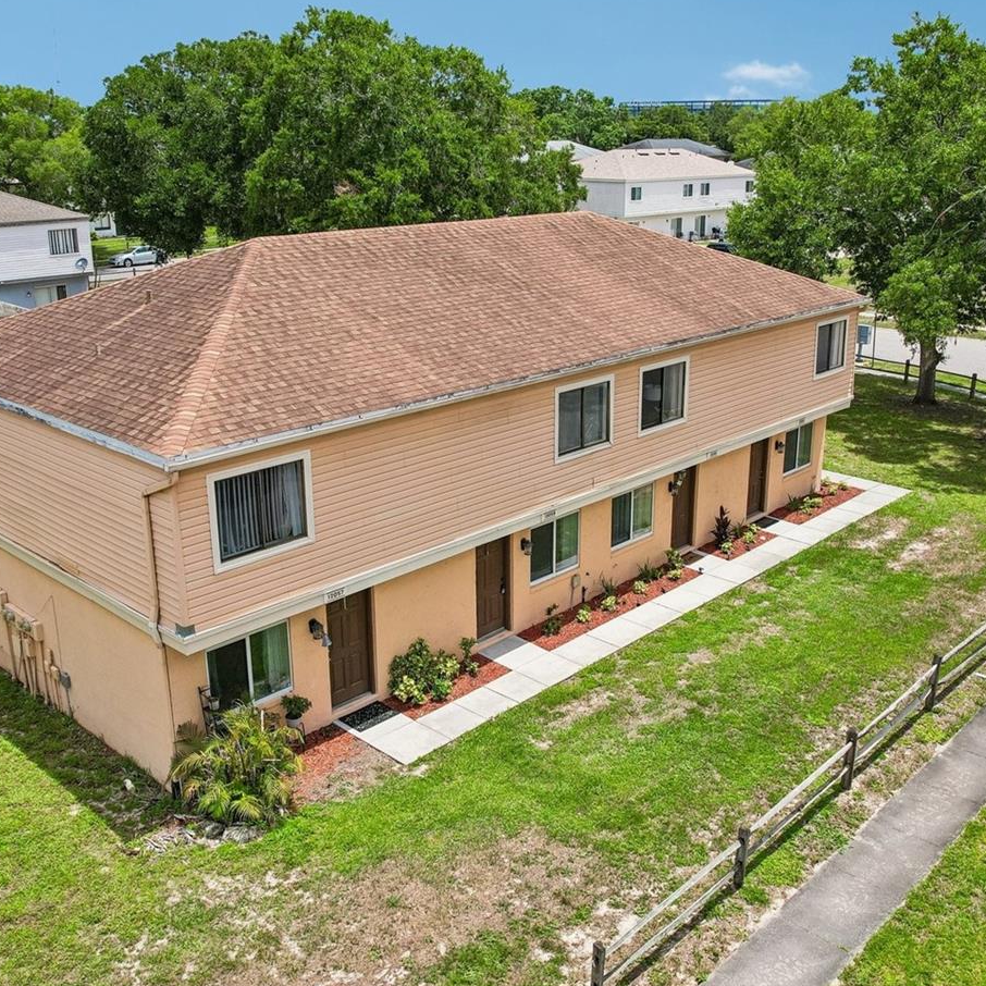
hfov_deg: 49.7
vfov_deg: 49.7
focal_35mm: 33
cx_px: 506
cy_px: 460
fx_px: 1063
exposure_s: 1/2500
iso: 130
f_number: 2.8
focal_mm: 8.4
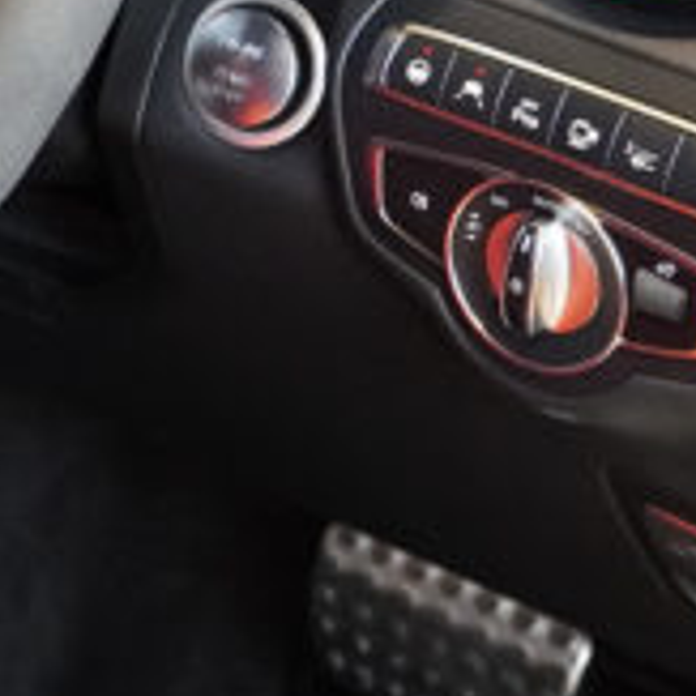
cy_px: -135
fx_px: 3024
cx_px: -508
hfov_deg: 12.2
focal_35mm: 133
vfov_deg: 12.8
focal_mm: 23
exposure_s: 1/160
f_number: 4
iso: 5000
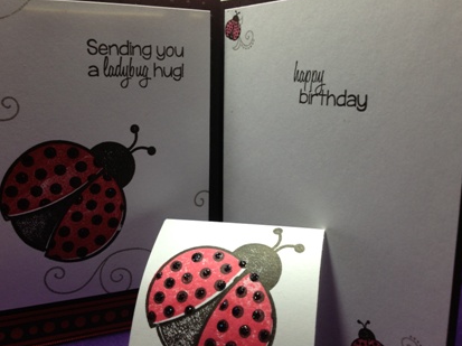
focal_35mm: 38
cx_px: 215
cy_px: 166
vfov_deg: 37.7
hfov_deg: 49.0
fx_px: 507
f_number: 2.4
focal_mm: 4.28
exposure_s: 1/60
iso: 50
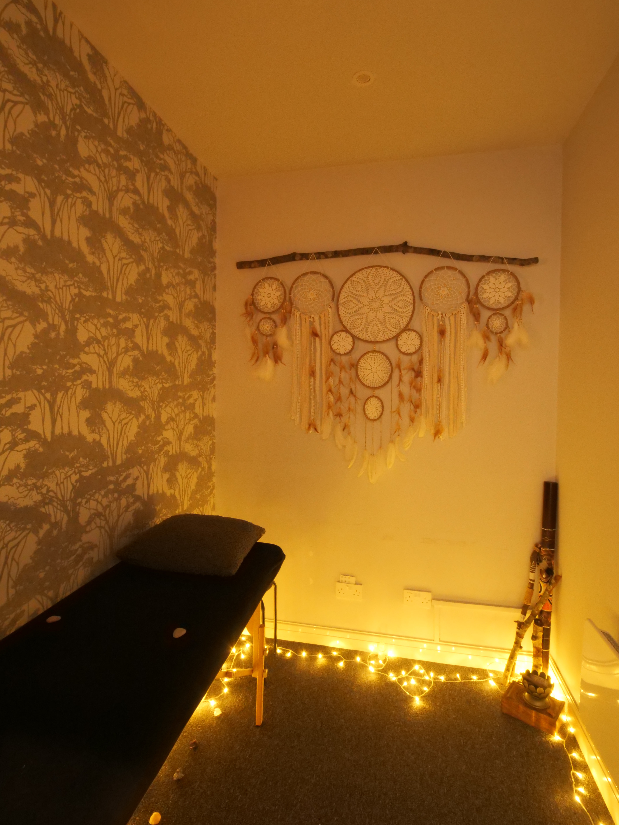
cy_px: 412
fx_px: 429
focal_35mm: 18
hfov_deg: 71.6
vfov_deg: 87.8
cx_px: 310
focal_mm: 9
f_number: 8
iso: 3200
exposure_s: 1/5
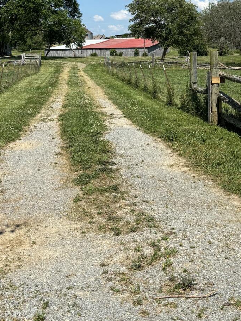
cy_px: 20
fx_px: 529
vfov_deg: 31.8
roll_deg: +0.9
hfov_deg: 25.6
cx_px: 149
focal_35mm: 57
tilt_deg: +3.7
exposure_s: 1/3788
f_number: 1.6
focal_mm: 5.96
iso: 50
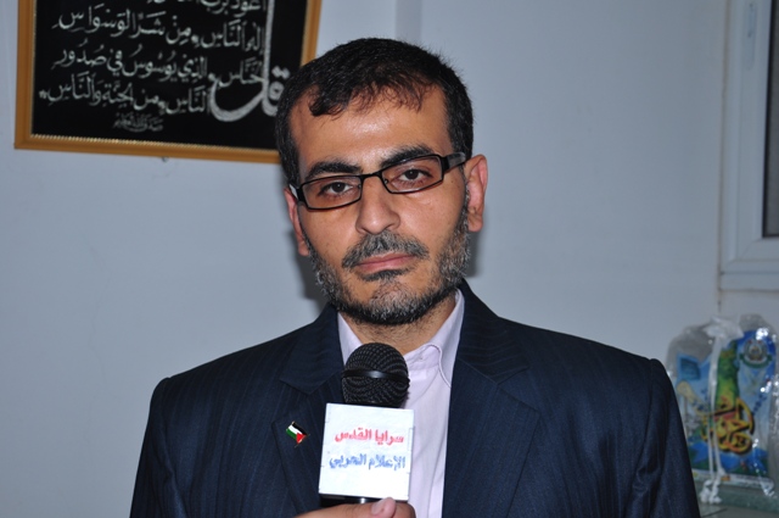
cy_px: 259
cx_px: 390
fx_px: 1232
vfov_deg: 23.7
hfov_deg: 35.1
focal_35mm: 57
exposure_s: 1/125
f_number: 6.3
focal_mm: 38
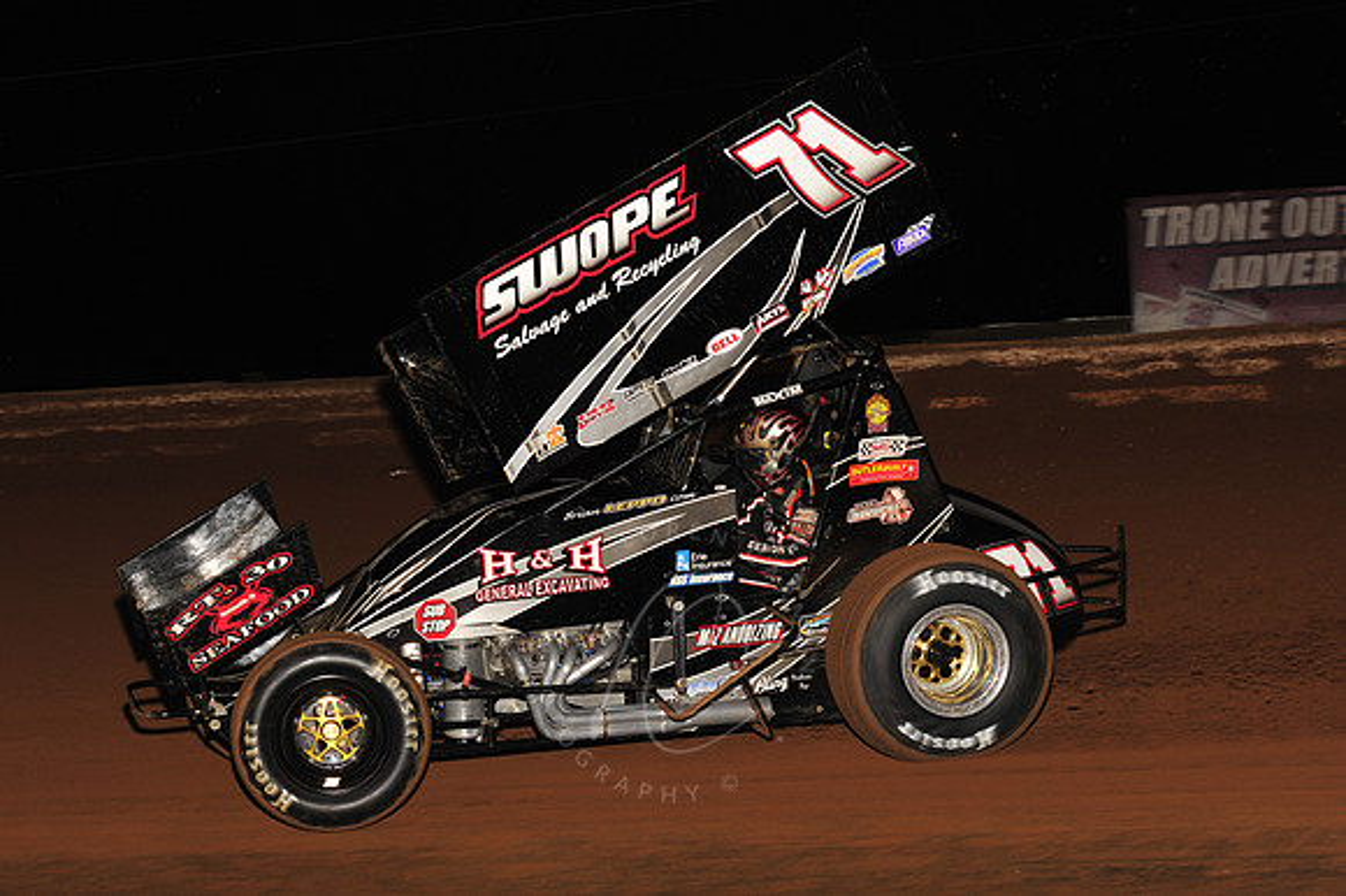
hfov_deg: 22.2
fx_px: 3438
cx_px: 673
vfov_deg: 14.8
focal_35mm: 92
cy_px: 448
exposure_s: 1/320
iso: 1000
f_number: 8
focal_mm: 92
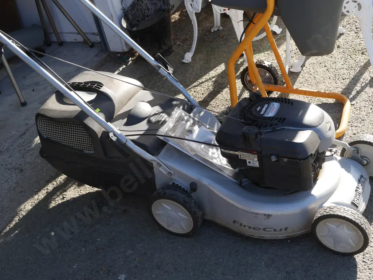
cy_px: 140
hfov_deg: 38.2
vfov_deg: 29.1
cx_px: 186
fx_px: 539
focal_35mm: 50
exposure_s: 1/160
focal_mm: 25
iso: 200
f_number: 6.3
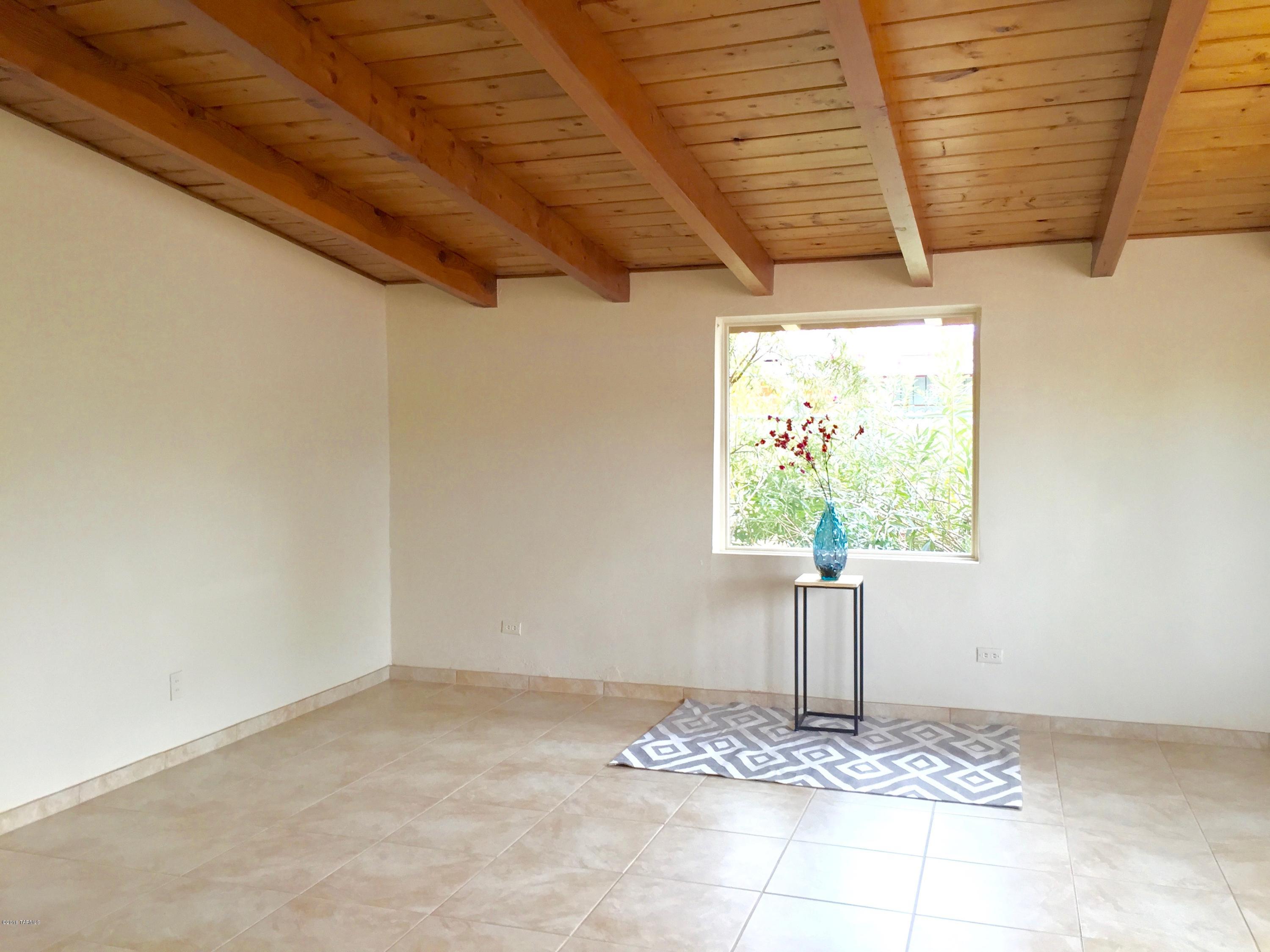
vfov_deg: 48.2
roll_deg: +1.2
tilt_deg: -2.0
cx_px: 635
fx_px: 1064
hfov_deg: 61.7
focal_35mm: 29
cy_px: 476
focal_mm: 4.15
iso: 100
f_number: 2.2
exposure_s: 1/30
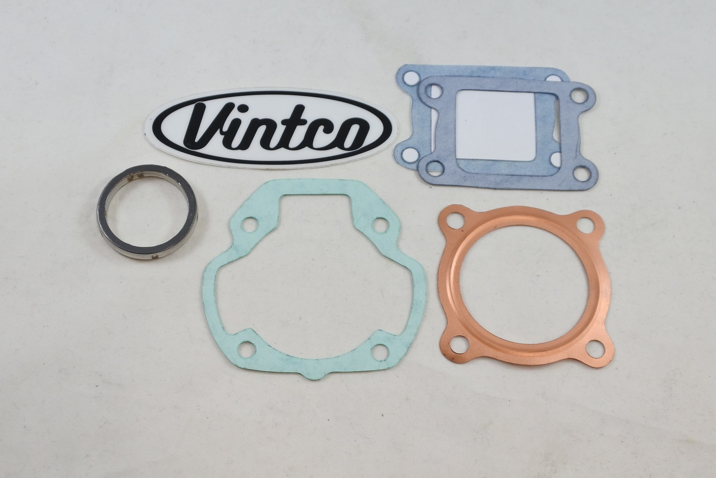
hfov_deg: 46.4
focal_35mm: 42
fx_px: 835
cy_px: 239
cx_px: 358
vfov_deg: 31.9
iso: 400
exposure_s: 1/160
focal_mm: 15.7
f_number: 4.2
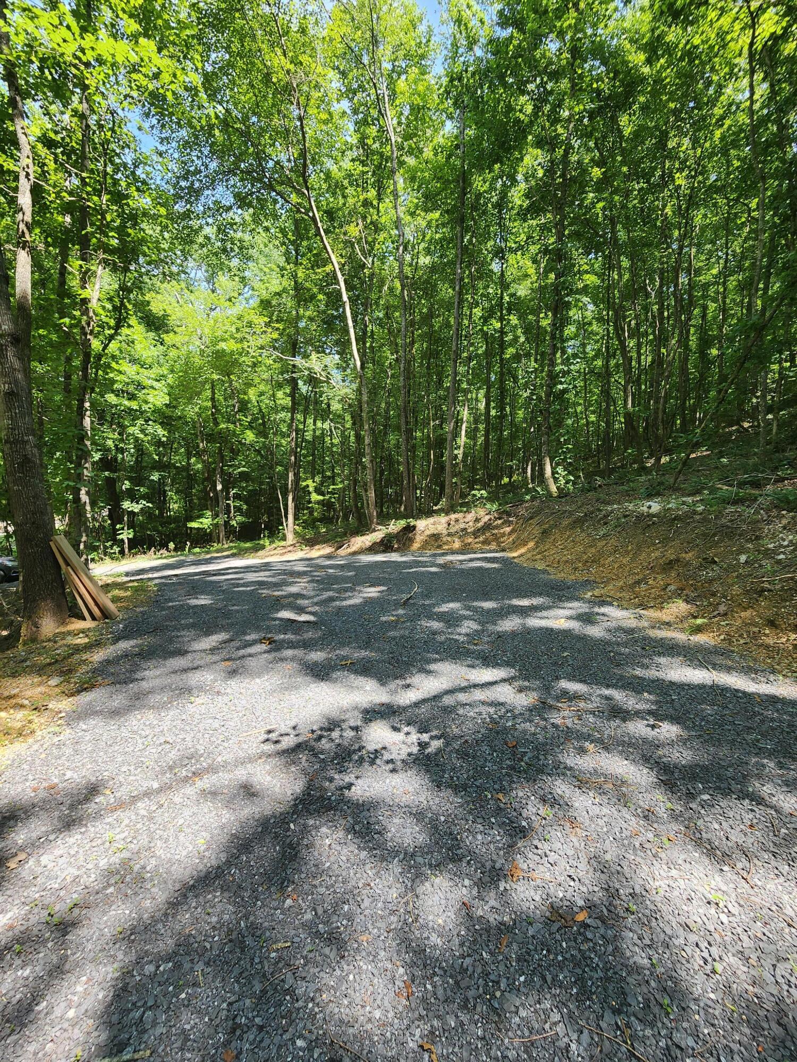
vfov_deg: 106.2
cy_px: 531
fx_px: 399
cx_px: 398
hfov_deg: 89.9
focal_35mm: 13
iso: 50
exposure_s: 1/232
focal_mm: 2.2
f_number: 2.2
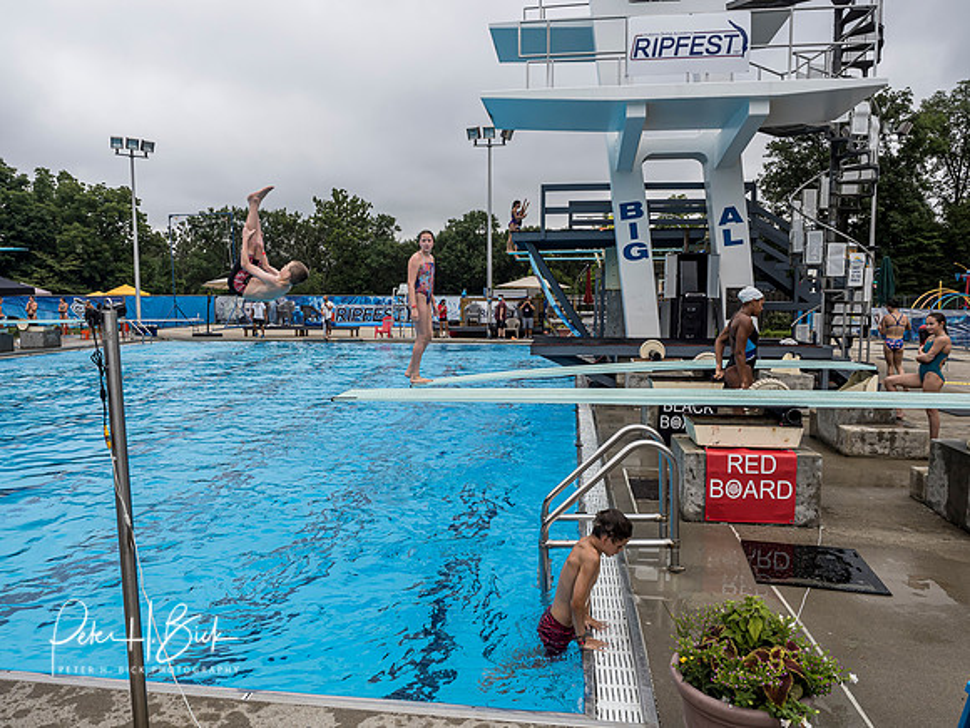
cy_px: 364
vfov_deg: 56.8
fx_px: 673
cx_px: 485
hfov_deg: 71.6
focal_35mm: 24
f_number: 6.3
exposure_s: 1/640
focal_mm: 12
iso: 250
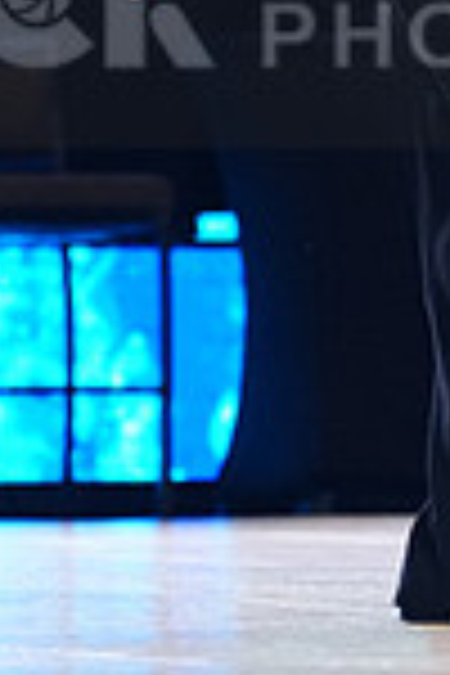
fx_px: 9356
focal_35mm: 499
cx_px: 533
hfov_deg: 2.8
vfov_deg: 4.1
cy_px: 0
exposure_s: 1/500
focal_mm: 129
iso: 2000
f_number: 2.8
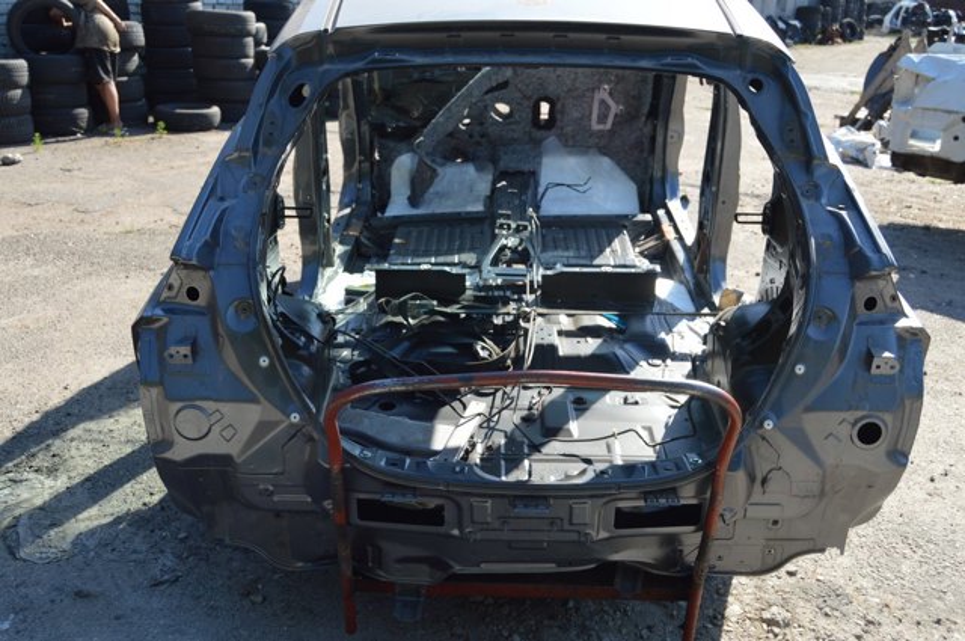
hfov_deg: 55.2
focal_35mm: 34
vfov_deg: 38.3
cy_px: 320
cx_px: 482
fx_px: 924
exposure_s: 1/160
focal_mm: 23
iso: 100
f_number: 6.3
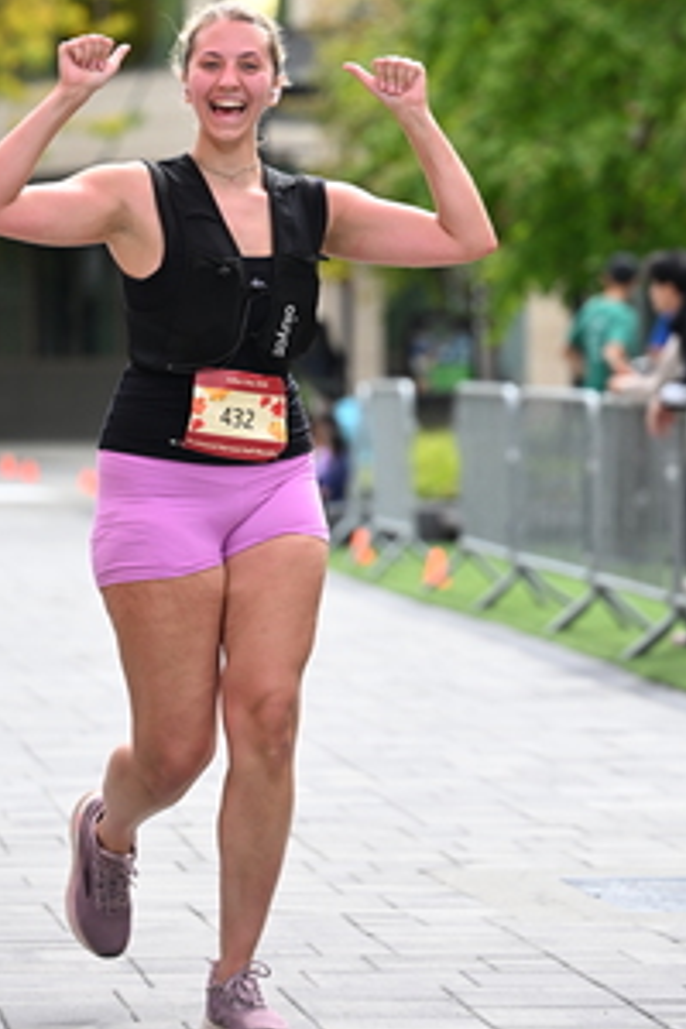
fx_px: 6031
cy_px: 192
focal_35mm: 211
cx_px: 328
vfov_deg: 9.7
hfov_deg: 6.5
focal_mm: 115
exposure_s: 1/2500
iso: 640
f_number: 2.8
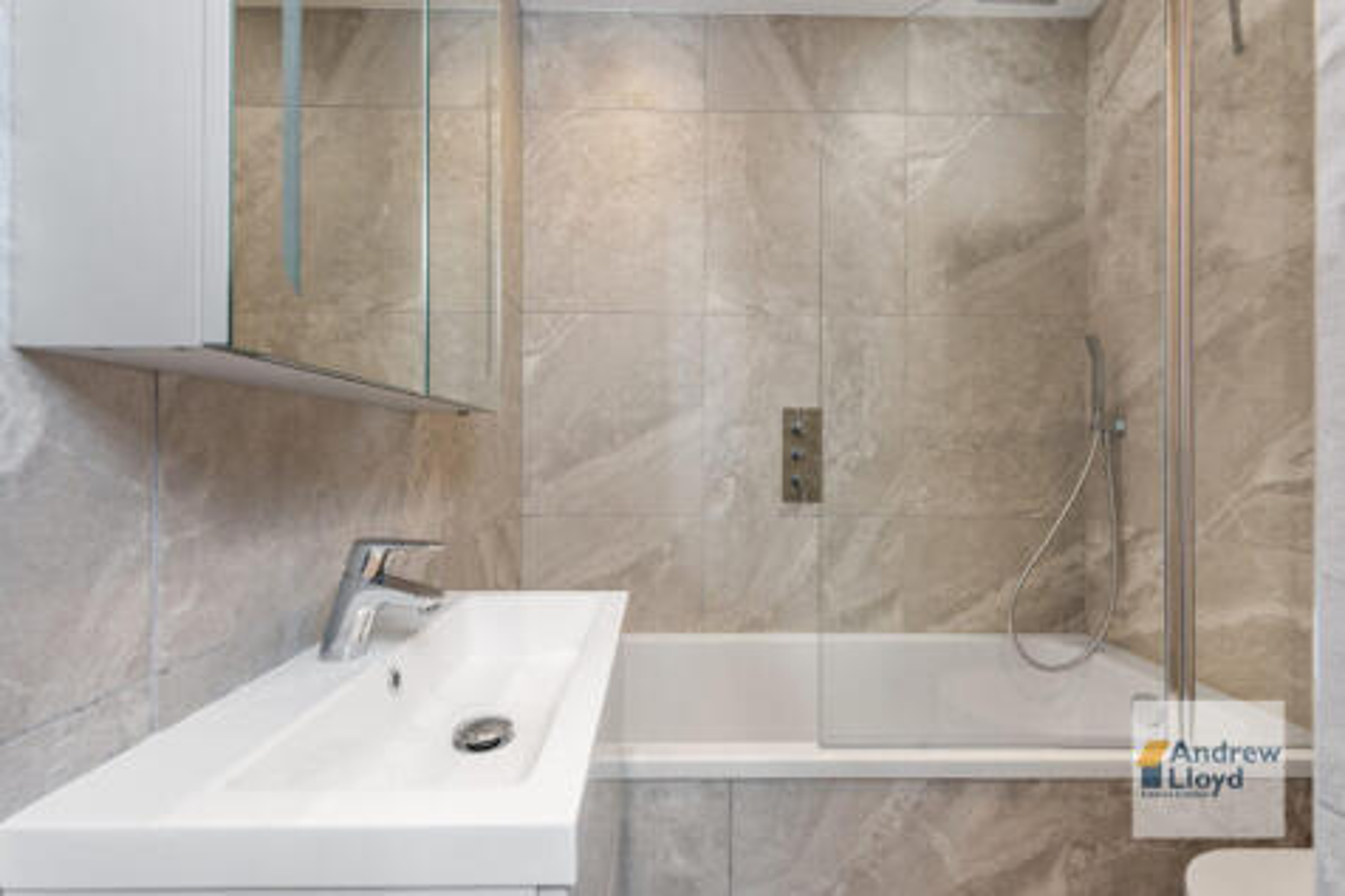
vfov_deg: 77.3
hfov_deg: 100.4
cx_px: 672
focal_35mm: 15
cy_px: 448
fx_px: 560
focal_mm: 15
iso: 200
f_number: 8
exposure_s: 1/15
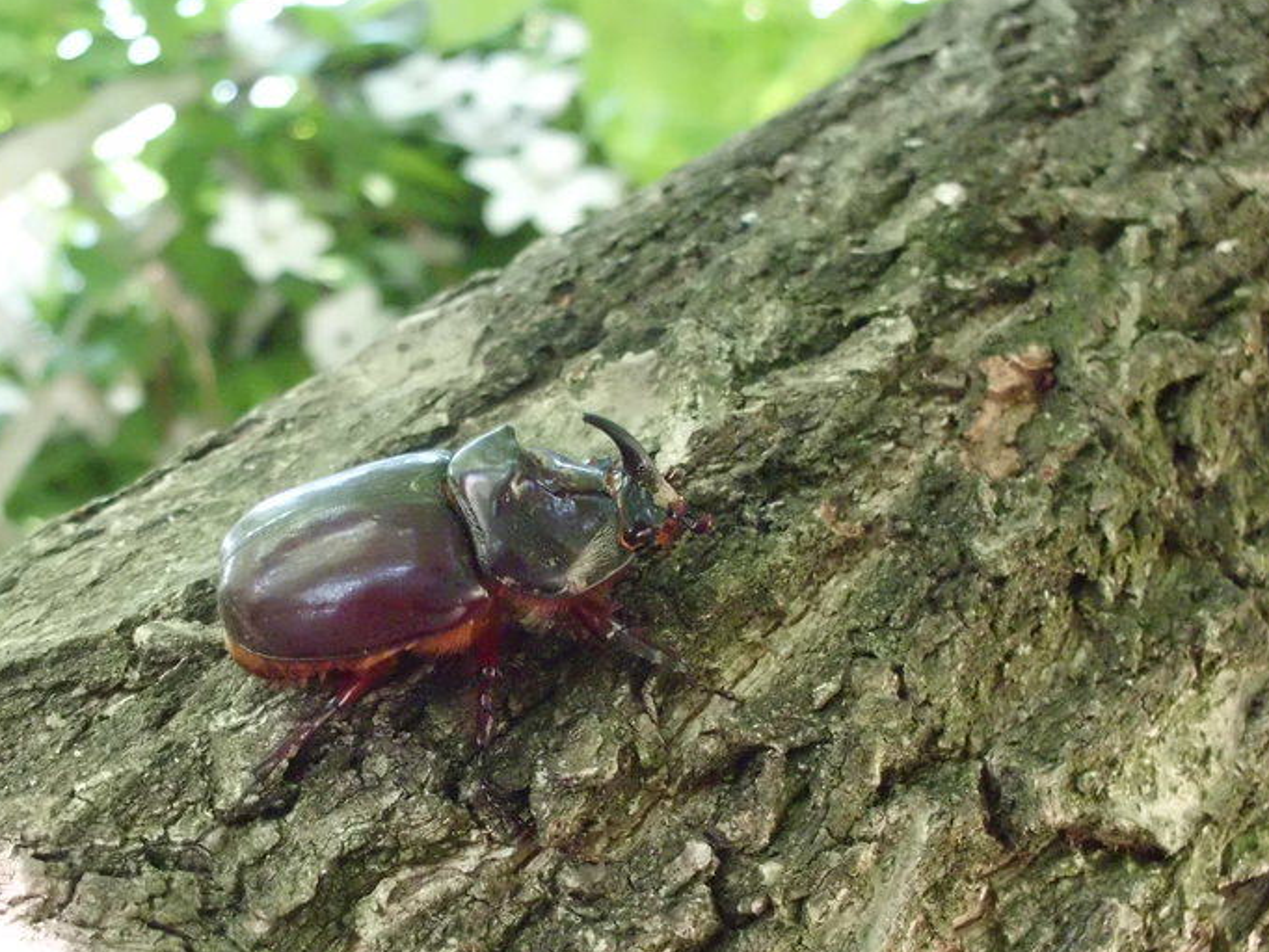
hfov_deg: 41.8
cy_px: 554
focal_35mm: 45
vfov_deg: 32.1
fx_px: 1650
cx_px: 483
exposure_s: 1/125
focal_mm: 6.3
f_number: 2.9
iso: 800
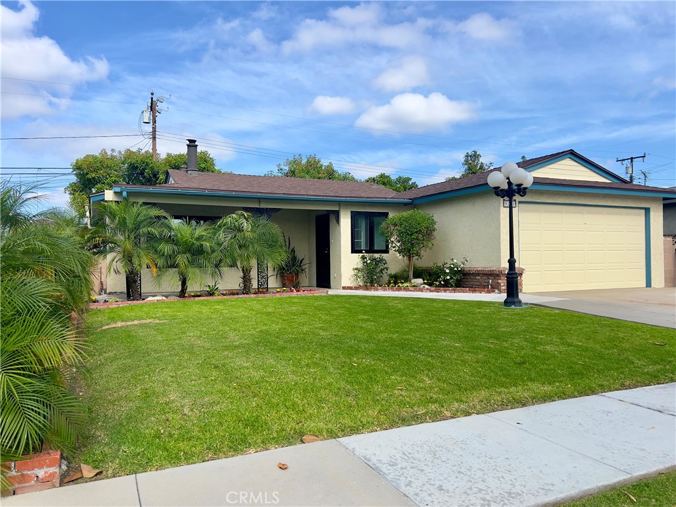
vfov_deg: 53.1
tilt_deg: +1.1
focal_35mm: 26
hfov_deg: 67.3
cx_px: 338
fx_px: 508
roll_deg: +2.8
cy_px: 254
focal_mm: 5.7
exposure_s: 1/3704
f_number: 1.5
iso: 50
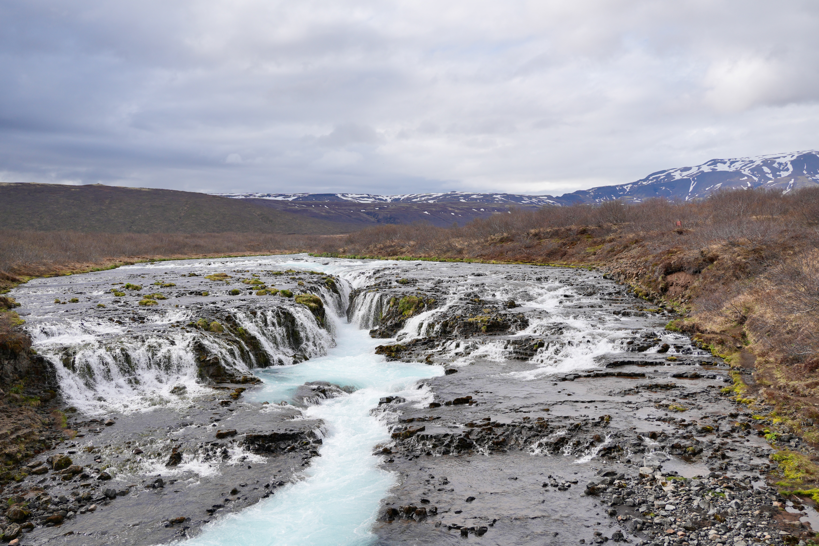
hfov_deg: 60.9
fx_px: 696
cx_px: 410
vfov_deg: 42.8
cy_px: 273
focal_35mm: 31
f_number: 3.5
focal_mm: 20.4
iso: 100
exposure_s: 1/2000
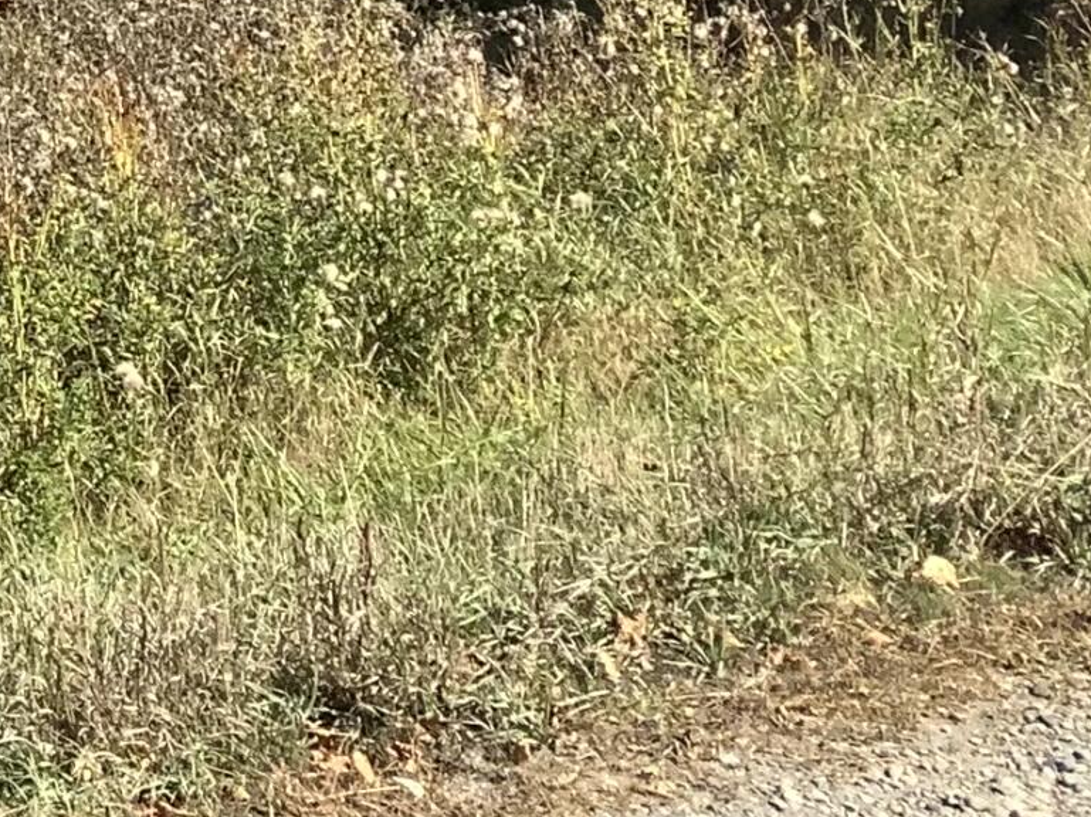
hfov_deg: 14.1
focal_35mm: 121
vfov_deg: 11.3
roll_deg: +1.5
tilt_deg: +4.9
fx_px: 3812
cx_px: -990
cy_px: -694
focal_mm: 3.3
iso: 25
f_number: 2.4
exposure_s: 1/657
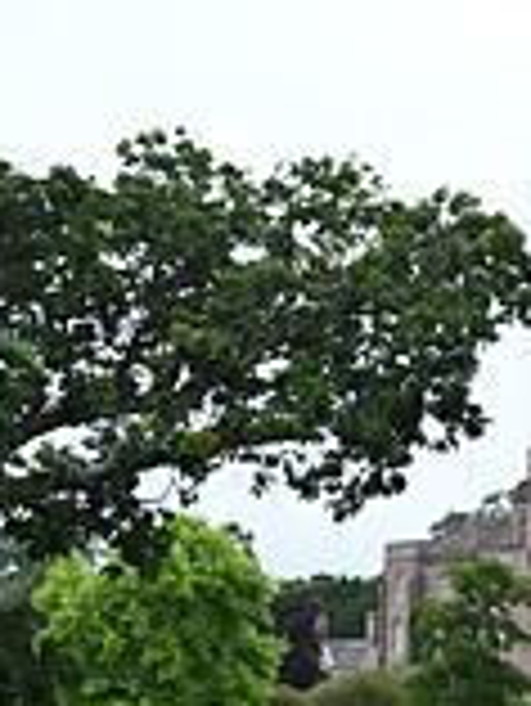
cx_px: 1120
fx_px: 3125
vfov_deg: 12.7
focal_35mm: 153
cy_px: 726
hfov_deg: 9.0
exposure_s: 1/1250
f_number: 4
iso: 720
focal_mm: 43
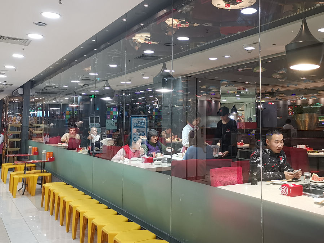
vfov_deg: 39.5
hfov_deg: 50.6
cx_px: 211
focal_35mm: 36
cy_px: 96
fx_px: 337
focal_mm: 5.58
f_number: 1.8
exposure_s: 1/50
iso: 320
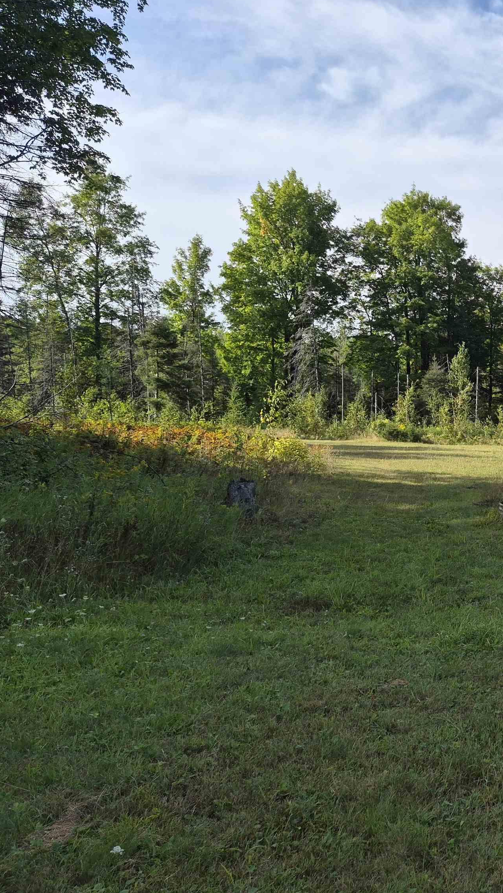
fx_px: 806
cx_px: 593
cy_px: 448
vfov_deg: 58.0
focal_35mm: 34
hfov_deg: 30.0
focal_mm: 5.4
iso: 80
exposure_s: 1/4672
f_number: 1.8
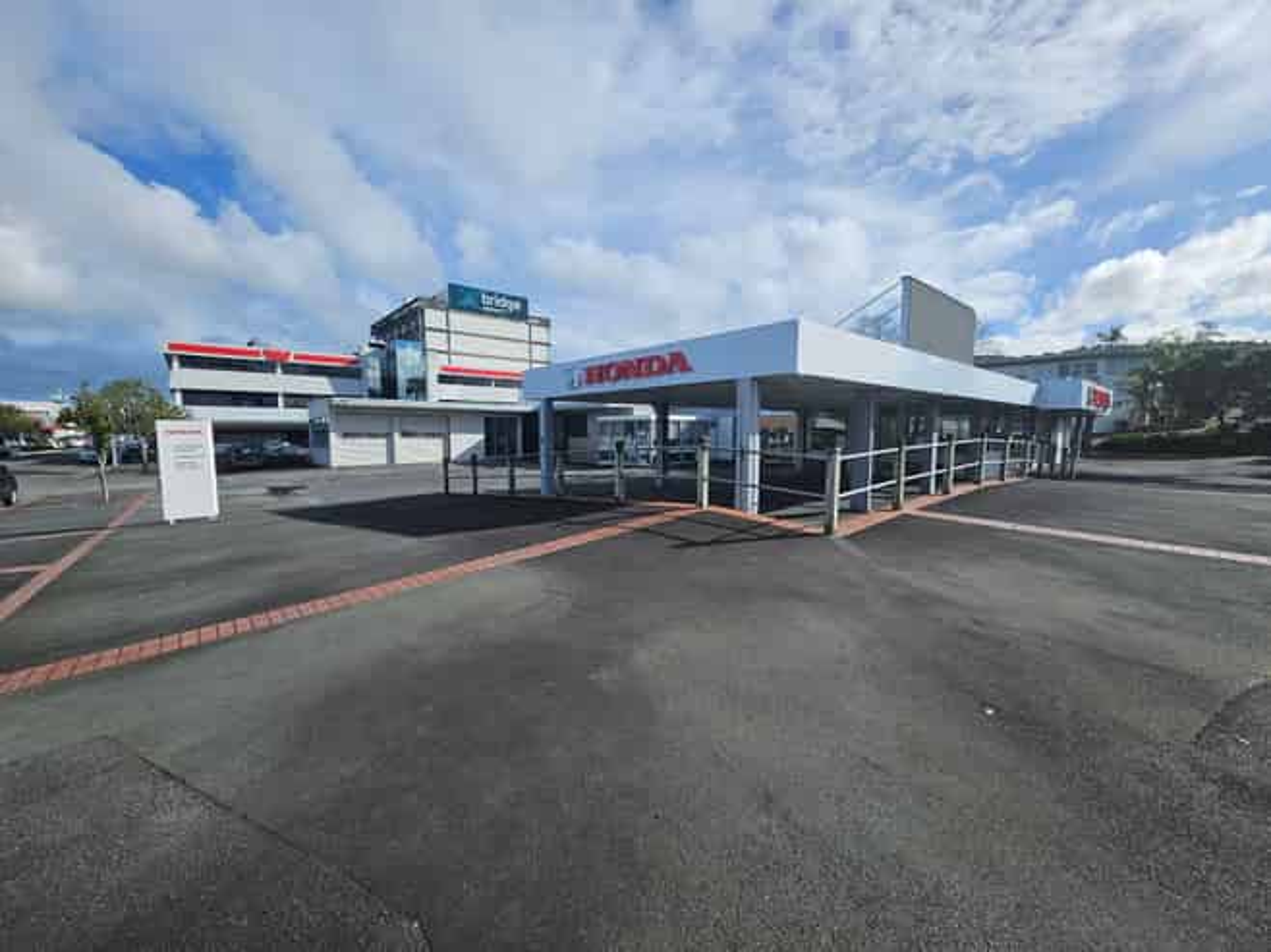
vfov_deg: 89.9
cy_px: 476
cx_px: 636
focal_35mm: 13
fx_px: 477
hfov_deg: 106.2
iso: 32
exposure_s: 1/1913
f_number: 2.2
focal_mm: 1.74
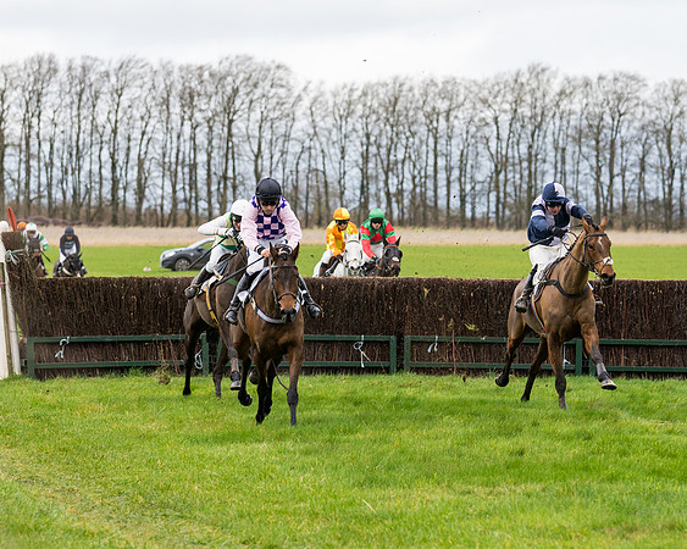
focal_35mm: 254
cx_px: 269
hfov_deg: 7.6
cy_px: 269
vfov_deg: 6.1
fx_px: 5171
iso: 500
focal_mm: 123
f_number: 4
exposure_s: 1/1250
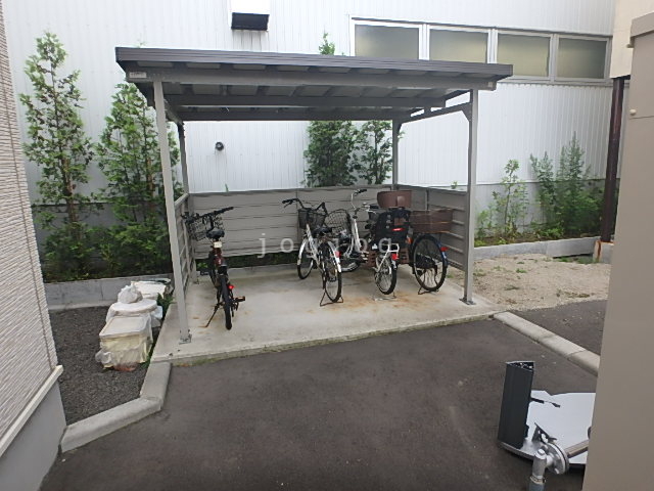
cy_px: 246
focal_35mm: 21
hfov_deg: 79.0
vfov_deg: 63.4
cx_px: 327
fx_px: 397
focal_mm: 3.7
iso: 125
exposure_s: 1/60
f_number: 3.5
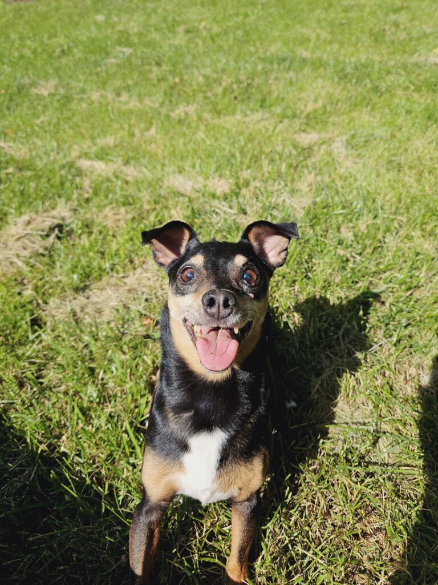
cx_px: 219
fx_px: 388
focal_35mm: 23
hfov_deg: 58.9
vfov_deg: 73.9
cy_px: 292
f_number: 1.8
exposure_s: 1/1571
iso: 25
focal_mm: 5.4
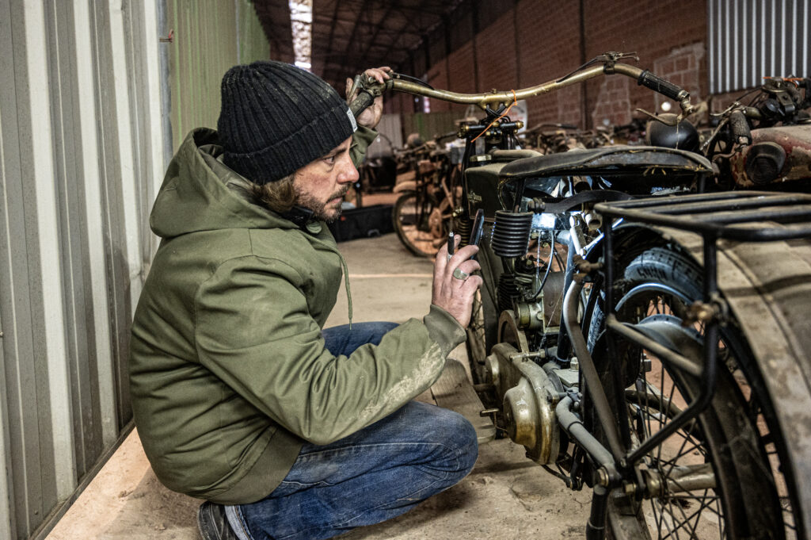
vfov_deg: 41.6
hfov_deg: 59.5
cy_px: 270
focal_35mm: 32
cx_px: 406
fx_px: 709
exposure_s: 1/25
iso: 3200
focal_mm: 31.5
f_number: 4
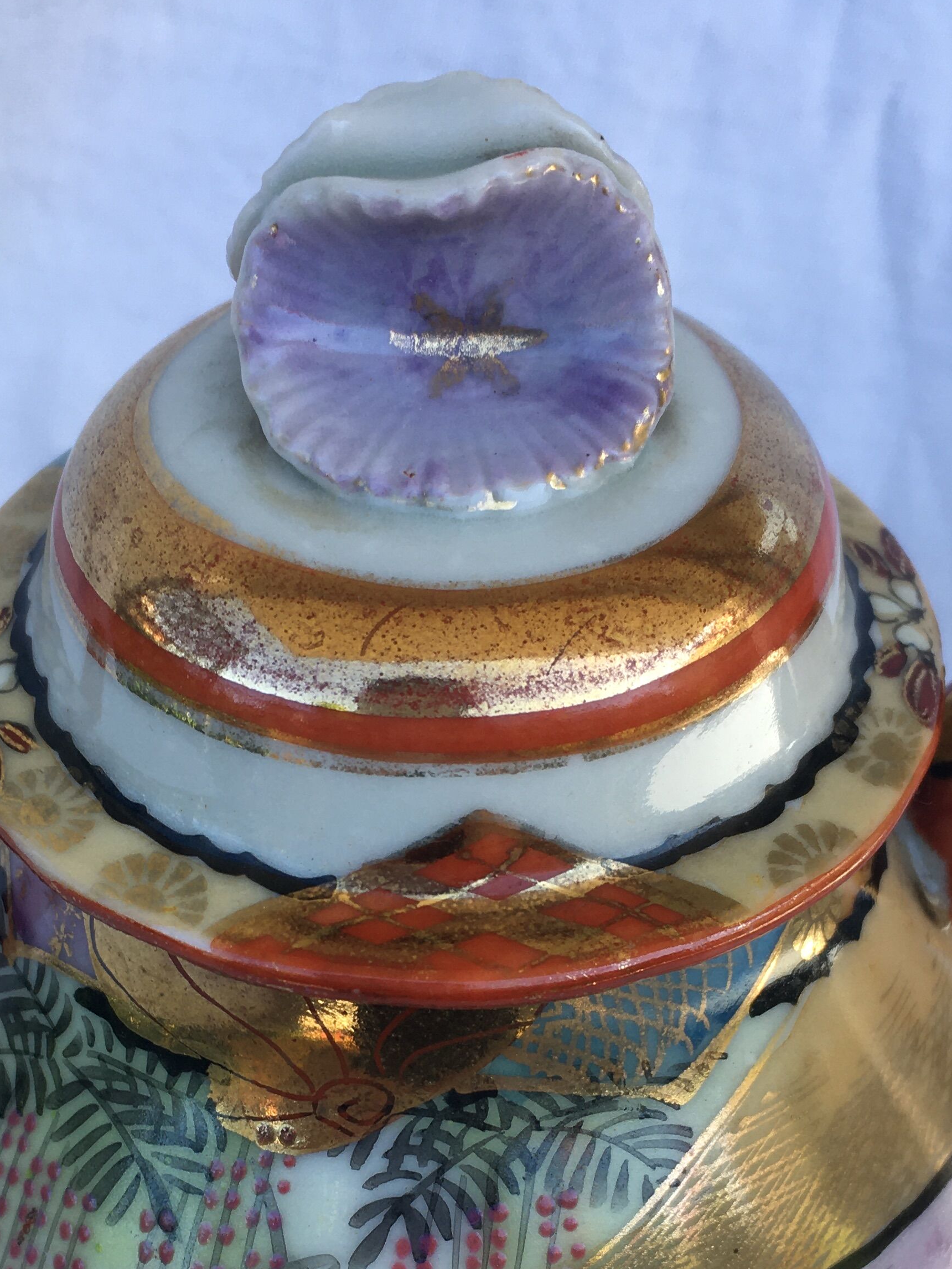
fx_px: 1870
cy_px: 933
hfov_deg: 28.5
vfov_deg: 36.7
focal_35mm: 51
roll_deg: -2.1
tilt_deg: -44.9
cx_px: 401
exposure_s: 1/139
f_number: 2.2
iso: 25
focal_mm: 4.15
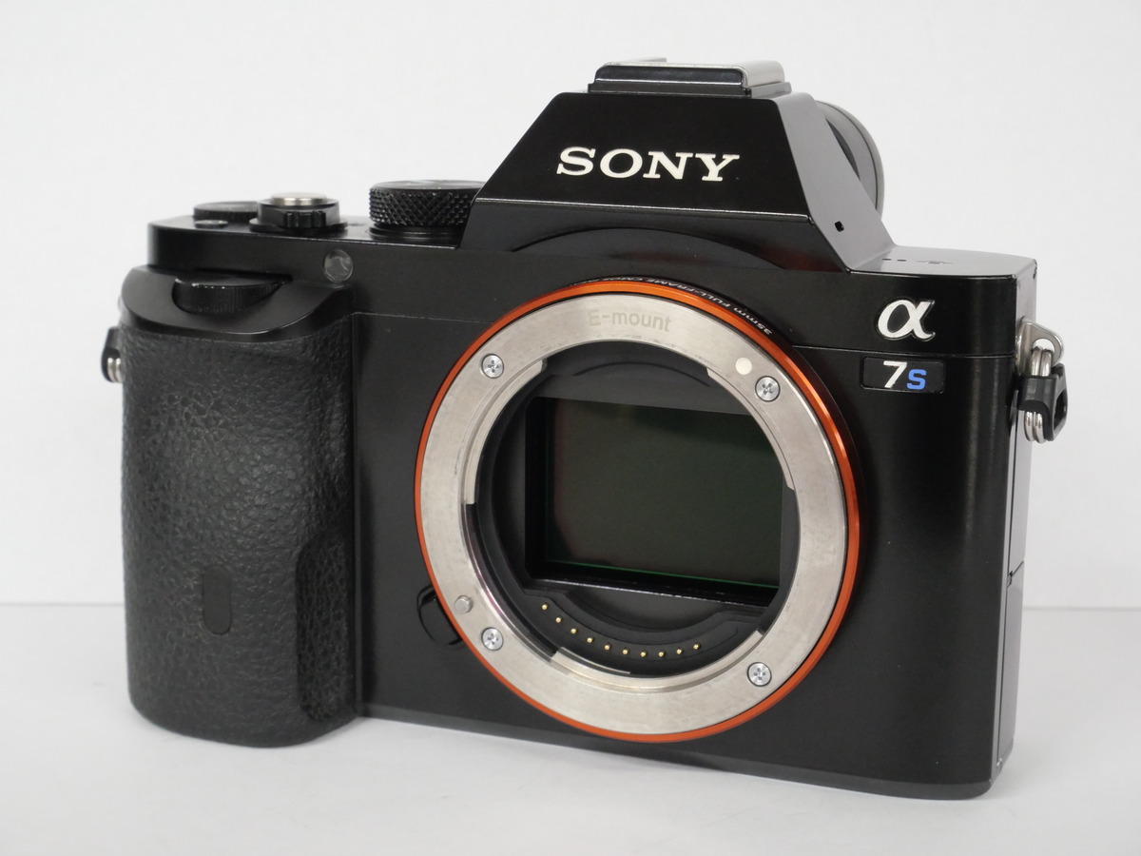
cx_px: 570
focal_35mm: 64
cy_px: 428
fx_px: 2110
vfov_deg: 22.9
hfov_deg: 30.3
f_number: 11
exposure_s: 1/30
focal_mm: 32
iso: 3200
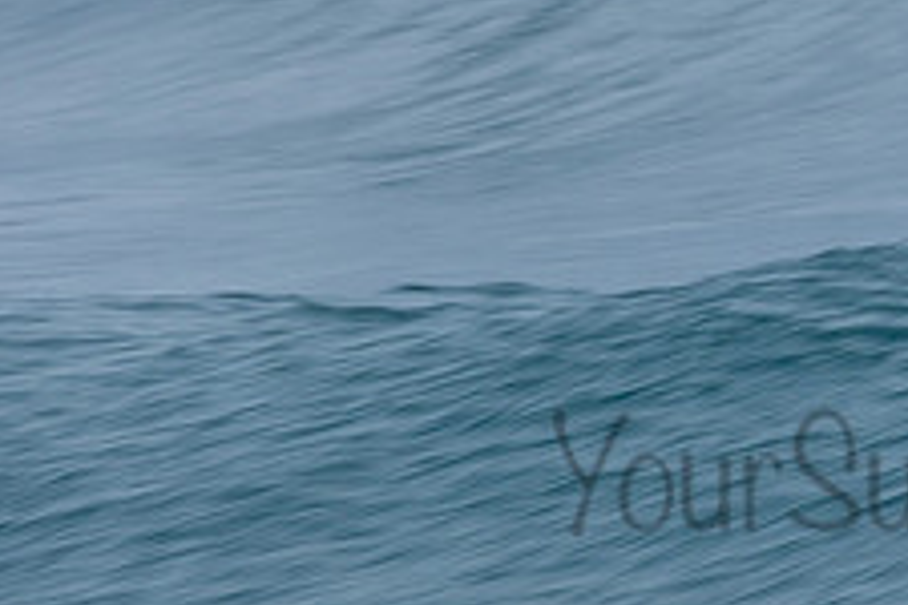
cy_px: 438
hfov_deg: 1.1
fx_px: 46859
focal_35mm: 1858
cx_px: 969
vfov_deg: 0.7
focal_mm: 480
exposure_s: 1/50
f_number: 14
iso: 100
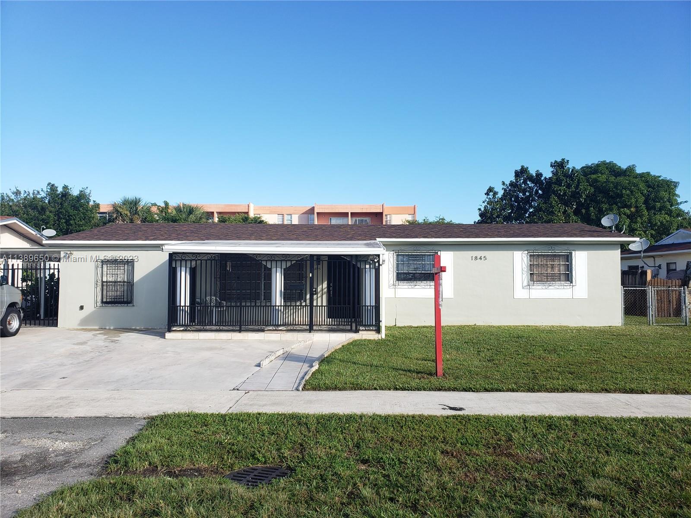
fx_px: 519
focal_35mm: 26
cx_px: 346
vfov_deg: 53.1
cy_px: 259
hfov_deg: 67.3
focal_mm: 4.3
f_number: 2.4
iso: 50
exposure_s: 1/937
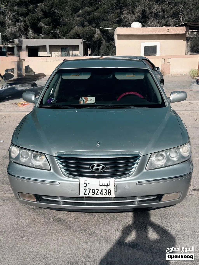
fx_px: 368
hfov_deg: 30.3
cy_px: 132
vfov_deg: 39.7
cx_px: 100
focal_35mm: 48
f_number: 1.78
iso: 100
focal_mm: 6.76
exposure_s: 1/11364
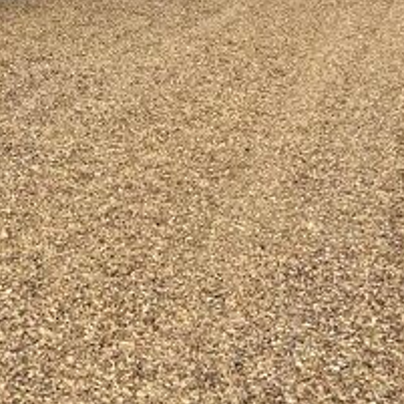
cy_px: -120
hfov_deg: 19.9
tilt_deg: -2.1
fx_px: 1056
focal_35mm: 80
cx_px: -117
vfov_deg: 19.9
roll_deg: +0.1
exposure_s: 1/3165
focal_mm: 5.7
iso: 50
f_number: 1.5
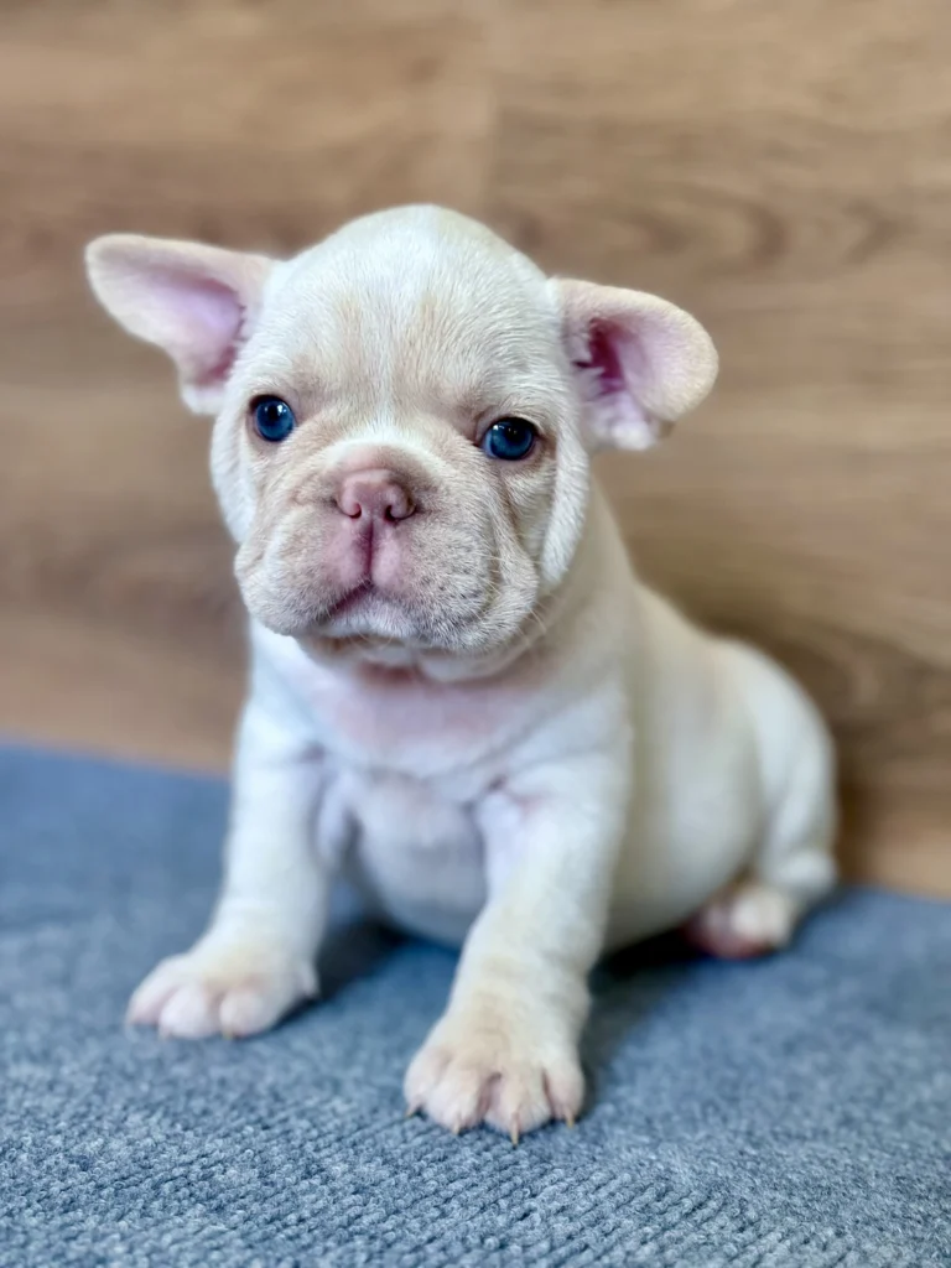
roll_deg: -2.5
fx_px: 1905
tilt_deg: -5.6
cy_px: 634
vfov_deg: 36.8
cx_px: 476
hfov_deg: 28.0
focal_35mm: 52
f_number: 1.6
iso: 160
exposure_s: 1/41
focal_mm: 5.96
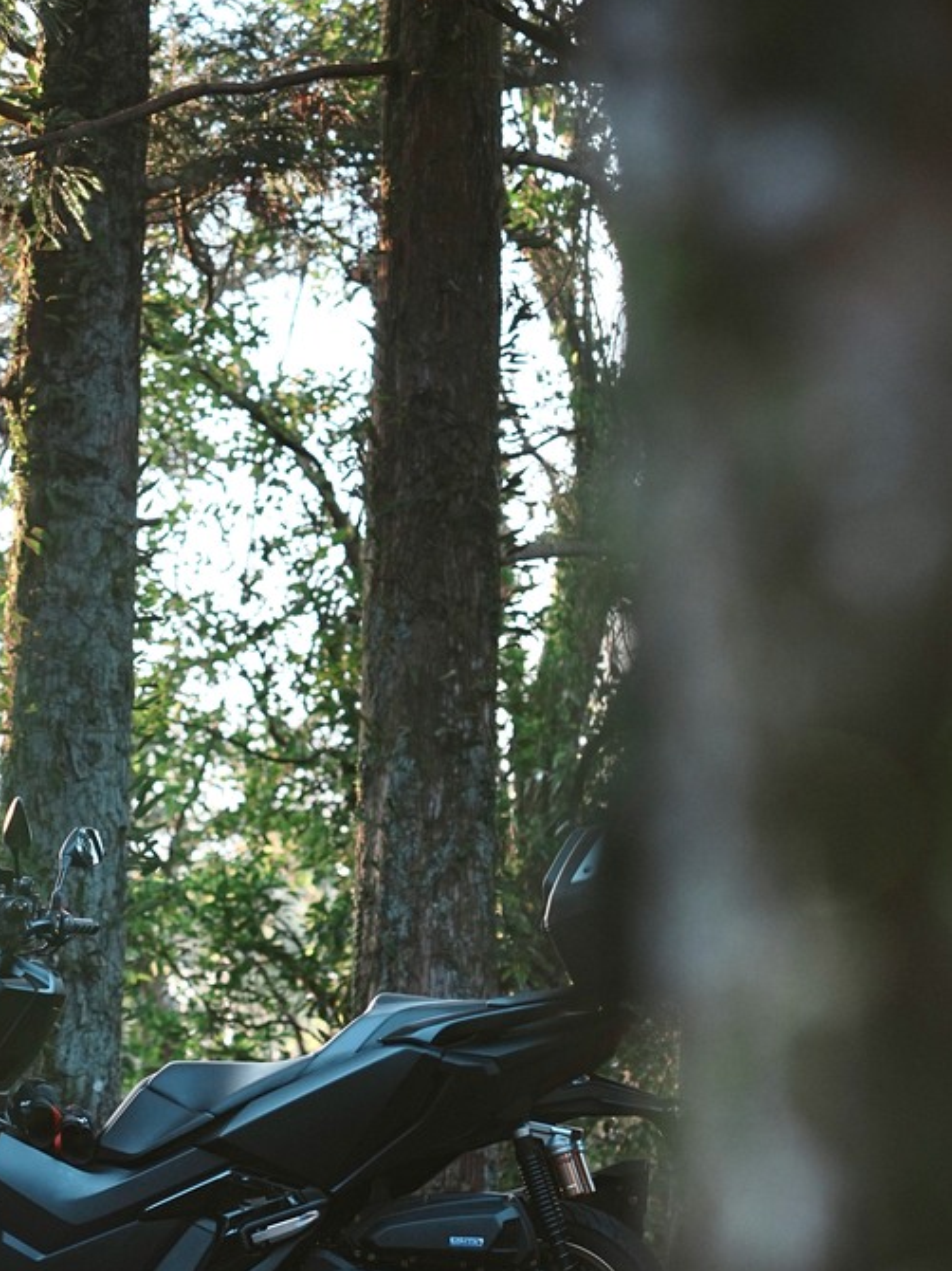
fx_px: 3082
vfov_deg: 23.0
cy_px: 1019
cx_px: 241
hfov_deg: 17.5
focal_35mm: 84
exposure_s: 1/800
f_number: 2
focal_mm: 50
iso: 400
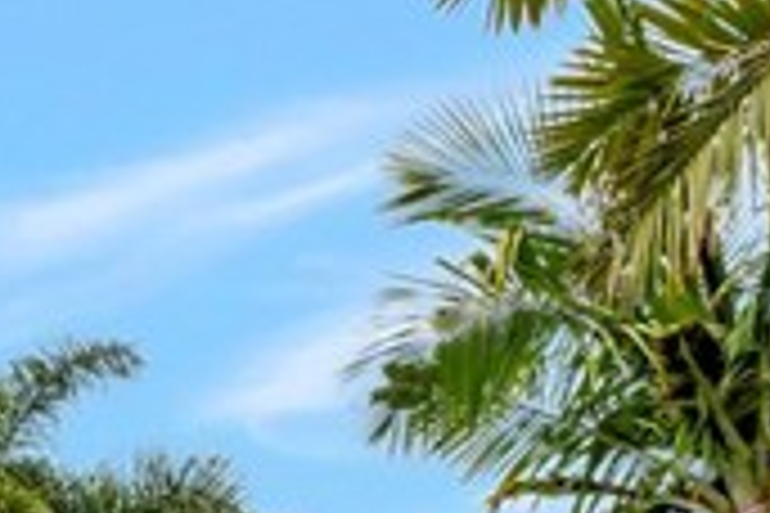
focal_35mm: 90
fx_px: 1925
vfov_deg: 13.3
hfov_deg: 15.9
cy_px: 983
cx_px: -892
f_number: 8
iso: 125
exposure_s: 1/320
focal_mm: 10
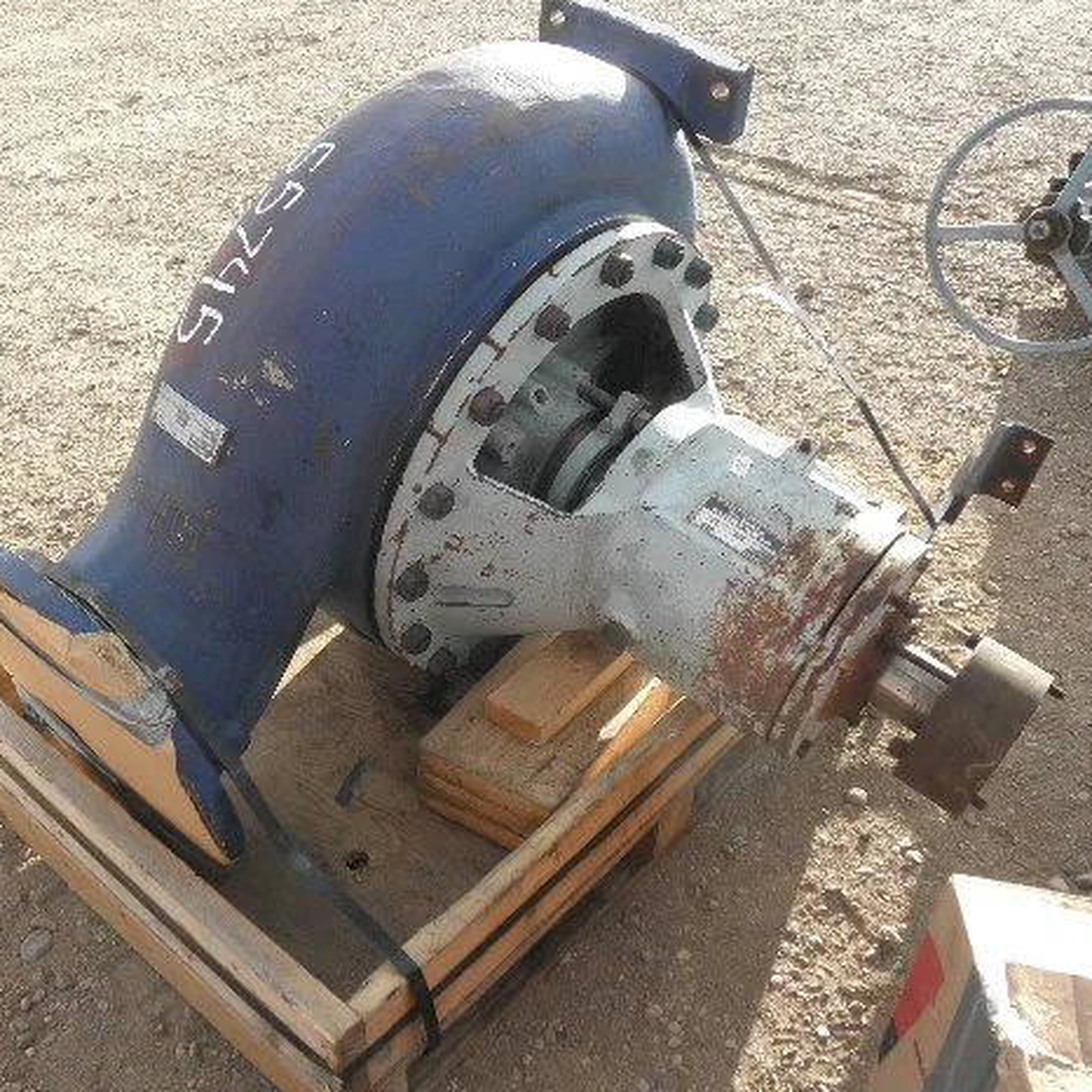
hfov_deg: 48.2
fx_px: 1213
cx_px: 445
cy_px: 532
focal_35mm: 34
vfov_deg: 48.4
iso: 64
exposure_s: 1/250
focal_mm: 5
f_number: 3
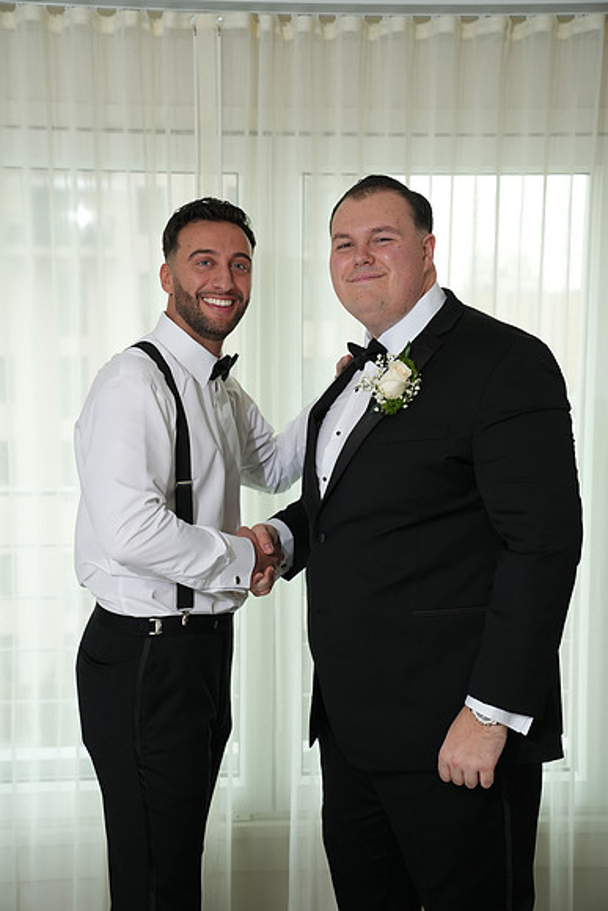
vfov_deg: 40.3
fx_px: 1240
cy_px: 456
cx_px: 304
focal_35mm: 49
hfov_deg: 27.5
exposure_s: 1/200
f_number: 4
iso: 640
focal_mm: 49
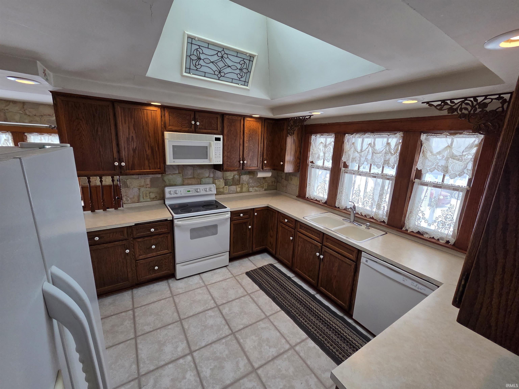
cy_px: 194
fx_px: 195
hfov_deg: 106.2
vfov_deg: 89.9
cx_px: 260
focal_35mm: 13
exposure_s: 1/120
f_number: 2.2
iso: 200
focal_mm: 2.2
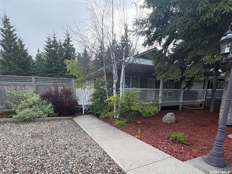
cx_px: 116
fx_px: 94
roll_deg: +0.3
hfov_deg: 102.1
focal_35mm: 14
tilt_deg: -12.8
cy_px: 87
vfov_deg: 85.6
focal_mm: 2.22
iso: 40
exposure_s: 1/272
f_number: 2.2
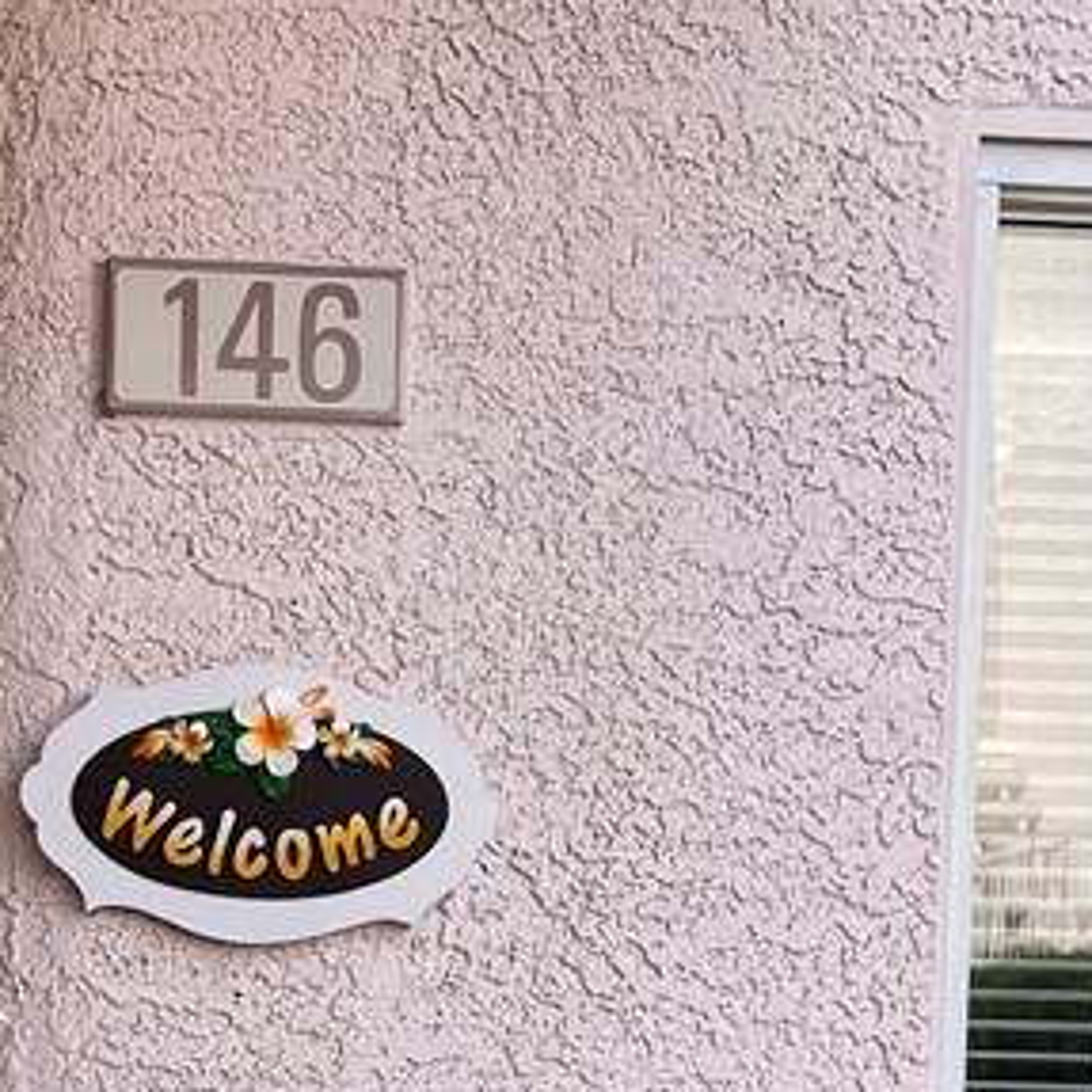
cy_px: 1141
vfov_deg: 20.3
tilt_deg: -0.8
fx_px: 2927
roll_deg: -0.9
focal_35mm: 82
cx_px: 103
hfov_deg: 20.7
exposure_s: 1/208
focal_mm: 4.2
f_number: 1.6
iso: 32
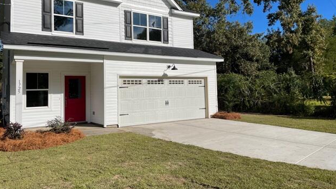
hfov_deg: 66.0
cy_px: 74
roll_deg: +2.1
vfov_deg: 40.0
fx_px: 258
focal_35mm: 29
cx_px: 169
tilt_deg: +4.0
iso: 32
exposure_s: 1/8403
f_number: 1.6
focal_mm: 4.2
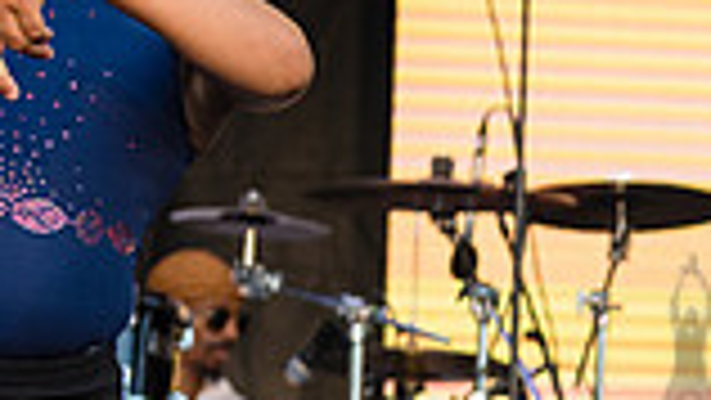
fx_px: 3489
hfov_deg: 11.0
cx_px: 1192
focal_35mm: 185
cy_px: 417
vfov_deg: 6.5
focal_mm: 40
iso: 1000
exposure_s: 1/800
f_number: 3.2
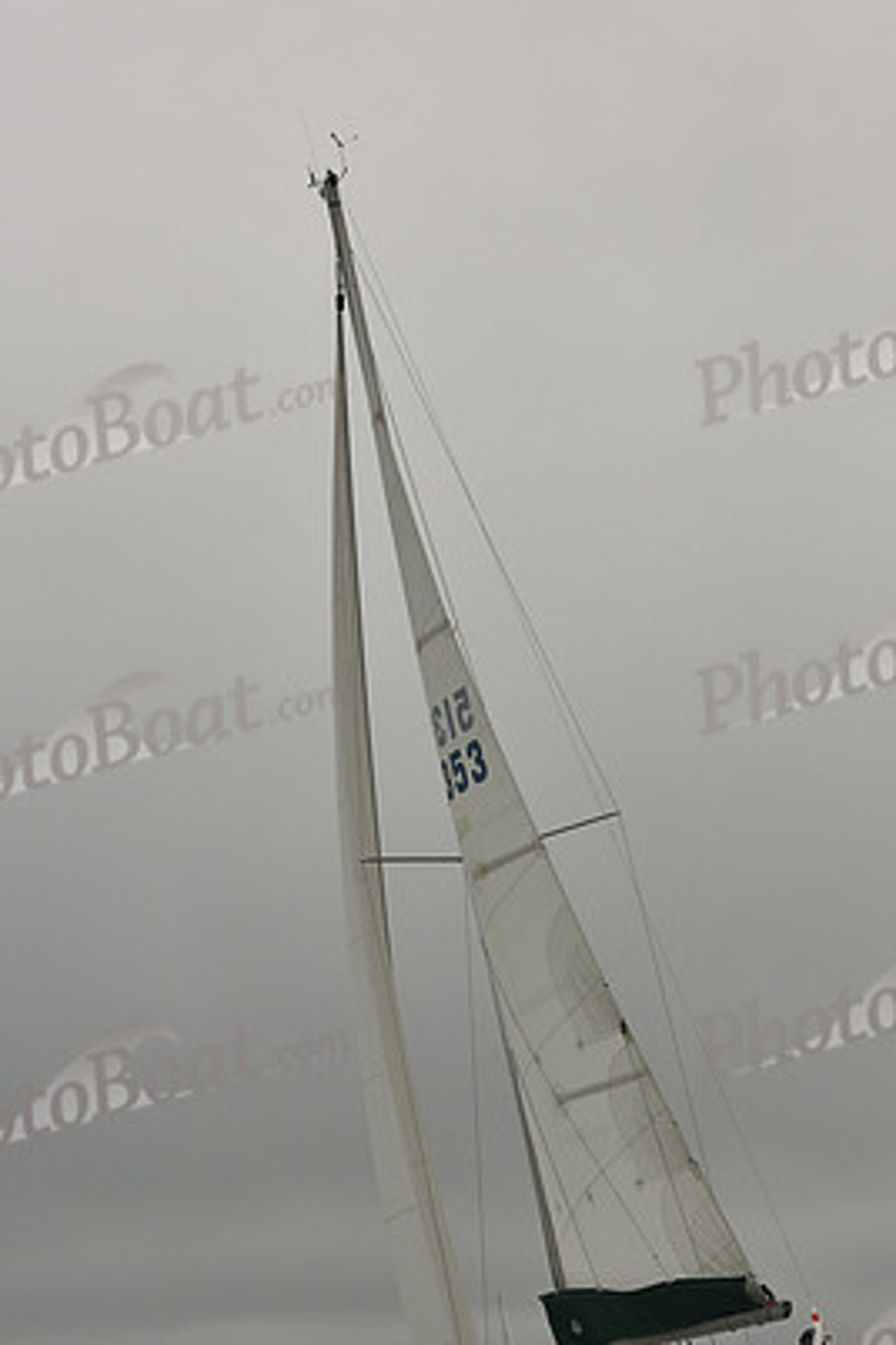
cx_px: 523
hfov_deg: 13.5
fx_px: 3770
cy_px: 870
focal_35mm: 101
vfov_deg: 20.2
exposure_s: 1/800
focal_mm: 70
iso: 320
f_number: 9
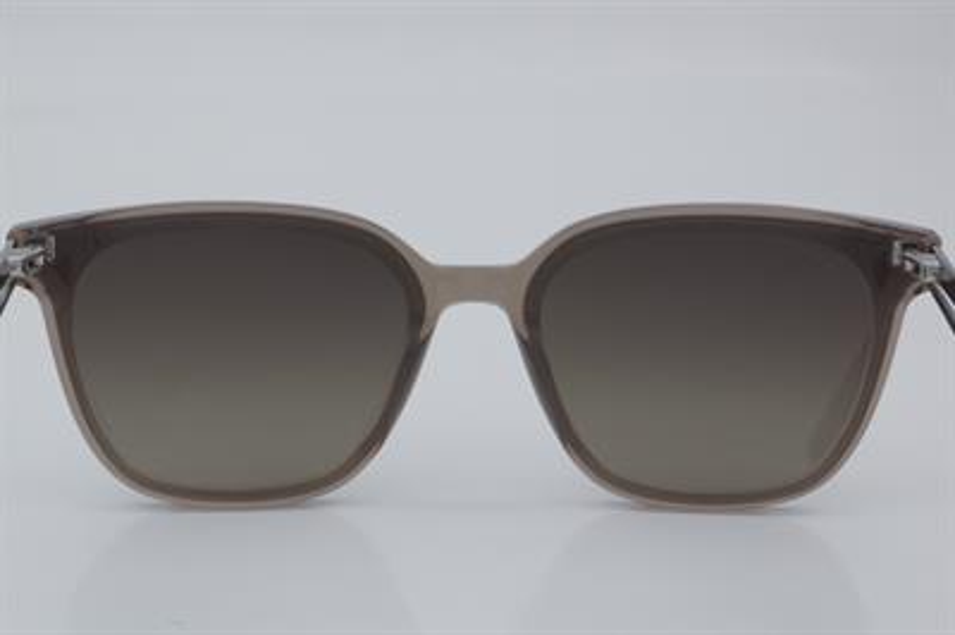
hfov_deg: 24.6
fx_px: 2187
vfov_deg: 16.5
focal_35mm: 82
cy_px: 318
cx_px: 478
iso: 100
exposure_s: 1/4
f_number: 32
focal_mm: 55
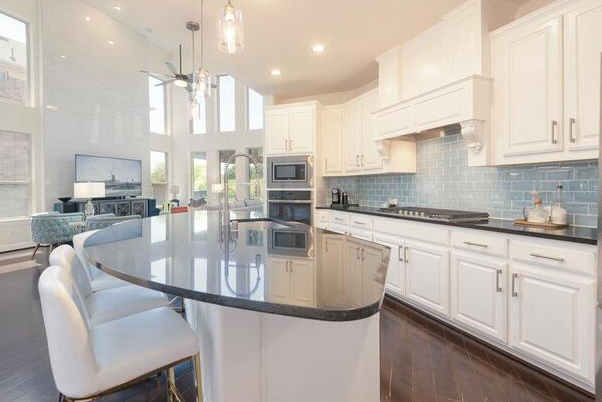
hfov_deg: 93.2
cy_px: 190
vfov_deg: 70.4
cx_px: 290
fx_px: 284
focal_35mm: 17
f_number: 7.1
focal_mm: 16
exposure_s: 1/2
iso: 100
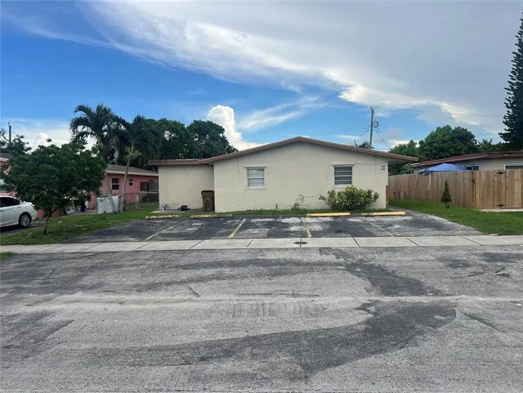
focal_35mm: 26
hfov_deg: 67.3
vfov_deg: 53.1
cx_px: 262
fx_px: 393
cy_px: 196
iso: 50
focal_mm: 5.7
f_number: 1.5
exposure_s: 1/3165
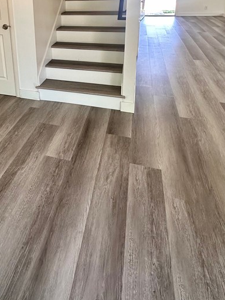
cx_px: 45
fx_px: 243
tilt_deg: -16.8
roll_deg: +2.2
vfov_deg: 57.7
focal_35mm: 28
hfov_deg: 47.0
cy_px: 52
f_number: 2.2
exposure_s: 1/99
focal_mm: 2.22
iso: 160
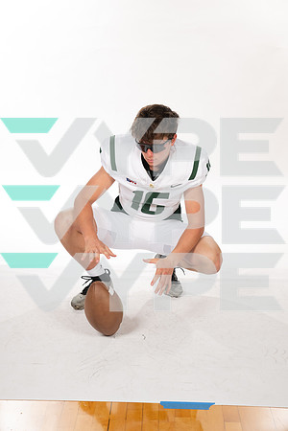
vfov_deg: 34.5
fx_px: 696
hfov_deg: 23.4
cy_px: 216
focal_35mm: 58
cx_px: 144
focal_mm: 58
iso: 640
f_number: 8
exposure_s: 1/400
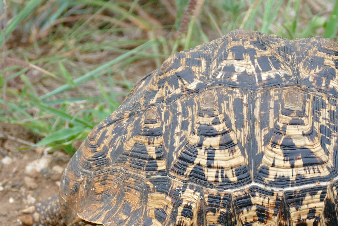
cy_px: 205
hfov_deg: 4.1
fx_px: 4713
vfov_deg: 2.7
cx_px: 309
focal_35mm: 502
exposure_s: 1/320
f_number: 4
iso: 125
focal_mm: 100.06
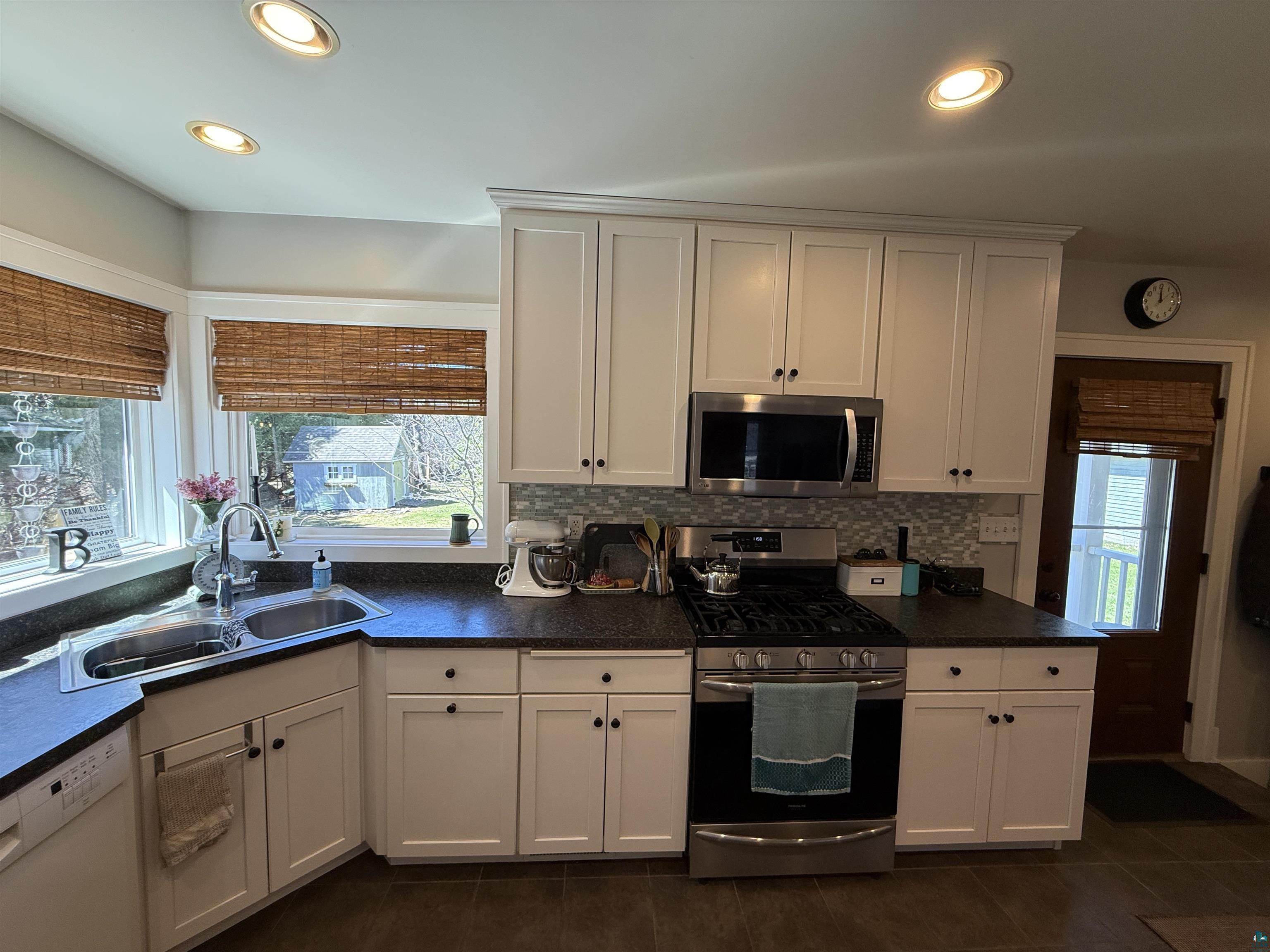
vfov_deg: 85.7
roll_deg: -1.9
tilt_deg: -4.4
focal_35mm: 14
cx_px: 635
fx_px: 514
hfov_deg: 102.1
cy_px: 476
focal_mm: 2.22
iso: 125
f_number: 2.2
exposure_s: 1/120
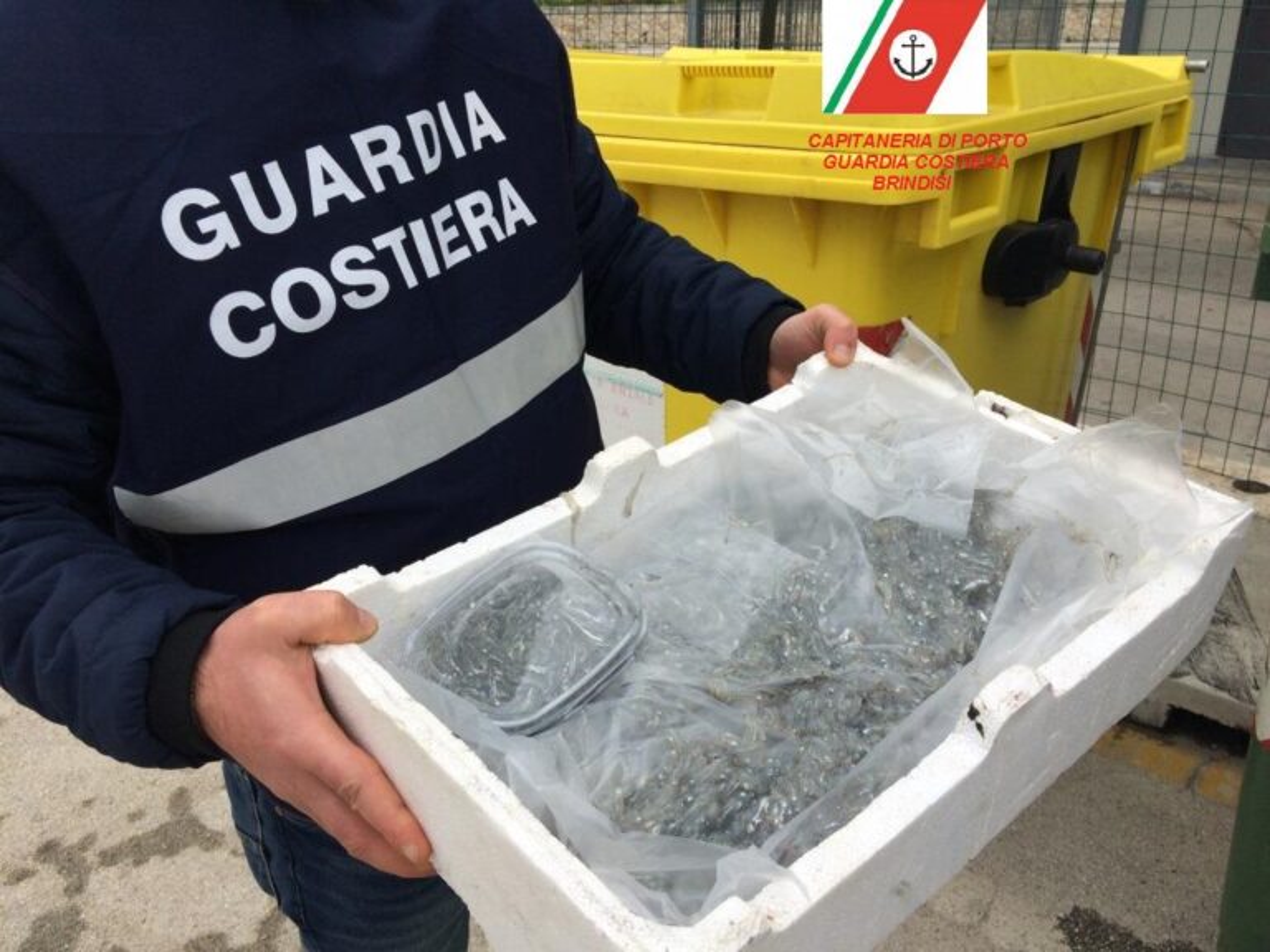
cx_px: 635
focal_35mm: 29
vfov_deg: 48.2
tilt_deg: -25.4
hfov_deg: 61.7
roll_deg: +1.8
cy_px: 476
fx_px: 1064
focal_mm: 4.15
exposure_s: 1/1244
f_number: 2.2
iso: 32
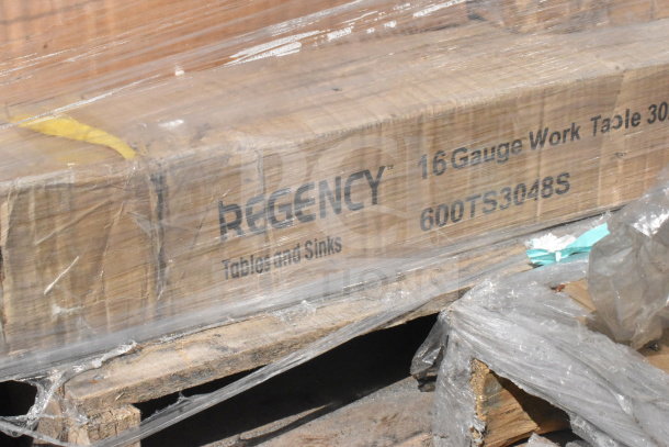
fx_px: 1115
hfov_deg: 33.4
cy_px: 224
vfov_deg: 22.6
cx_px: 334
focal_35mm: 60
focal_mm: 40
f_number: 25
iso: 6400
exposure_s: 1/2500
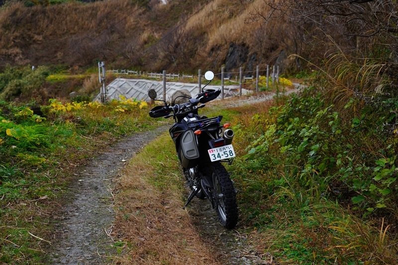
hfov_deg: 35.6
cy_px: 132
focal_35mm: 56
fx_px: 619
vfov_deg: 24.2
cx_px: 199
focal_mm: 56
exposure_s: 1/100
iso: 100
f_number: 5
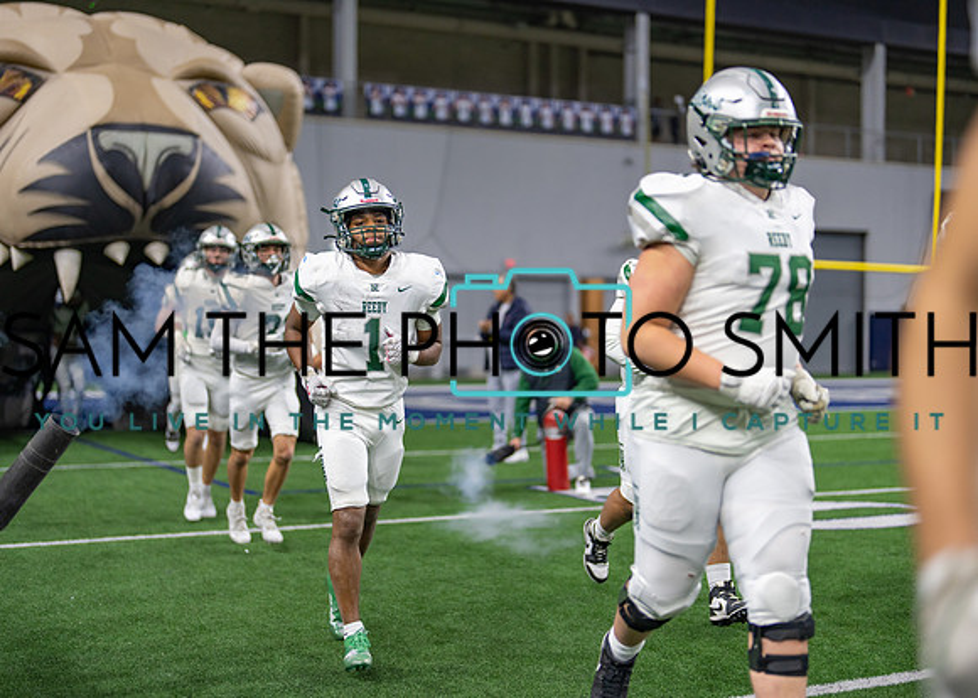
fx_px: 1455
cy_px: 349
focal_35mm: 52
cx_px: 489
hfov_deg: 37.2
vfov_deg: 27.0
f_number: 1.2
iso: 500
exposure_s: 1/1250
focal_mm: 50
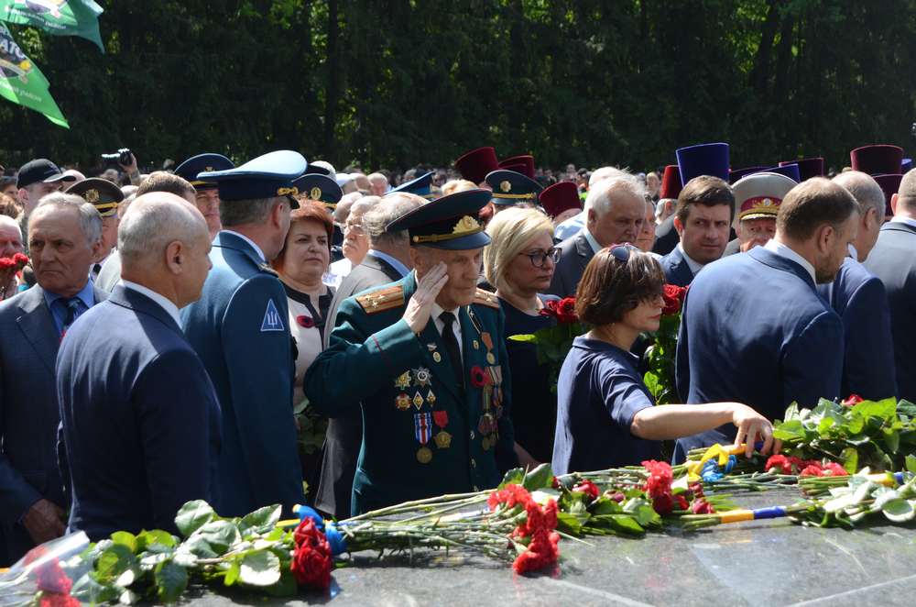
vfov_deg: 20.1
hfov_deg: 29.9
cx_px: 458
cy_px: 304
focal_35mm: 68
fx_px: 1714
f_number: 6.3
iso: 400
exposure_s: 1/500
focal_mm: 45
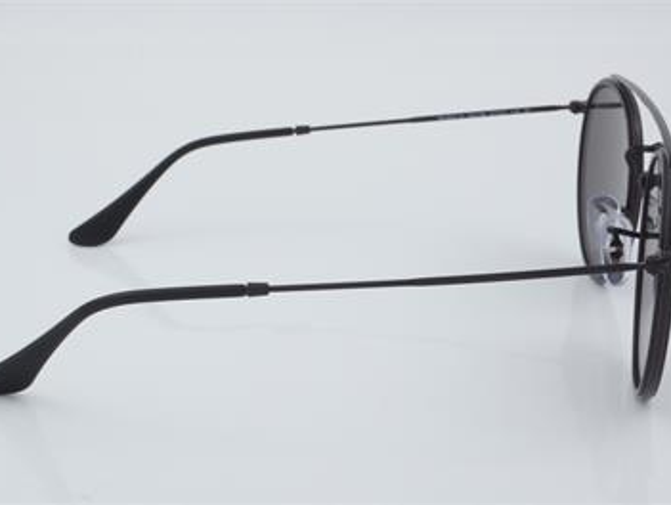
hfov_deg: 23.8
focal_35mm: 82
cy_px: 252
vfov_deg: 18.0
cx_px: 327
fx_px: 1591
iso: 100
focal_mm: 50
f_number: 32
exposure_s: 1/4
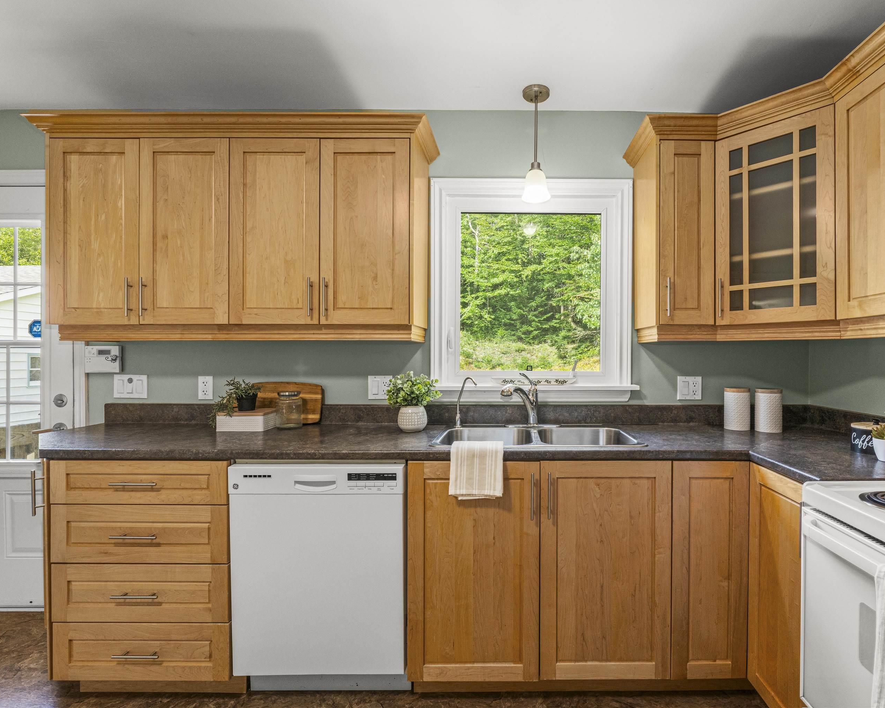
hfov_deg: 88.6
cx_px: 527
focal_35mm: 17
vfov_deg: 77.0
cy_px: 352
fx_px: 445
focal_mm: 10
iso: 400
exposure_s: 1/13
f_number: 10
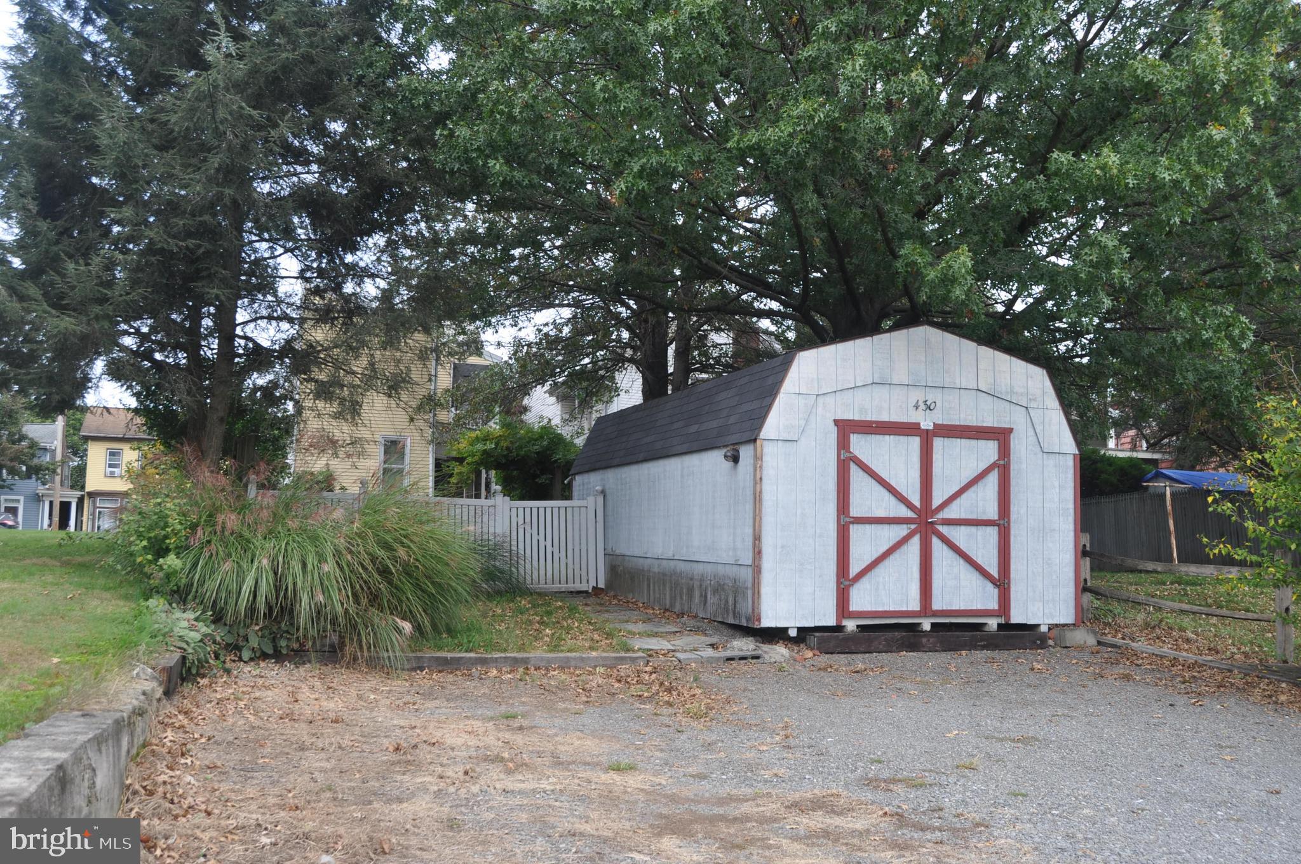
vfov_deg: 39.9
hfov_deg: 57.3
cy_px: 432
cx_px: 650
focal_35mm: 33
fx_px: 1191
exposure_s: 1/160
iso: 200
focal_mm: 22
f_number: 6.3
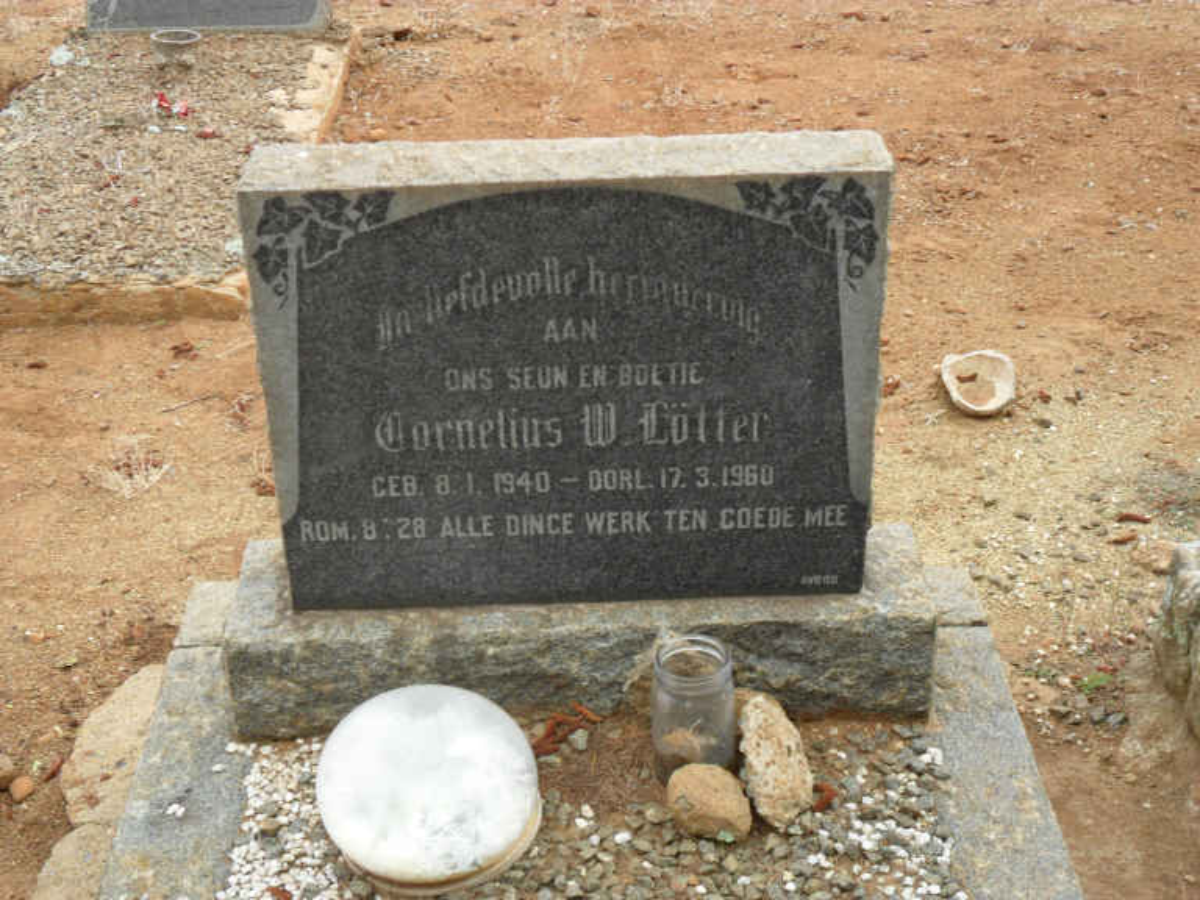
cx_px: 600
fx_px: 1803
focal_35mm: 52
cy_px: 450
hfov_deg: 36.8
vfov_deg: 28.0
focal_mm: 9.3
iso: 100
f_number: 5
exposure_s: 1/90
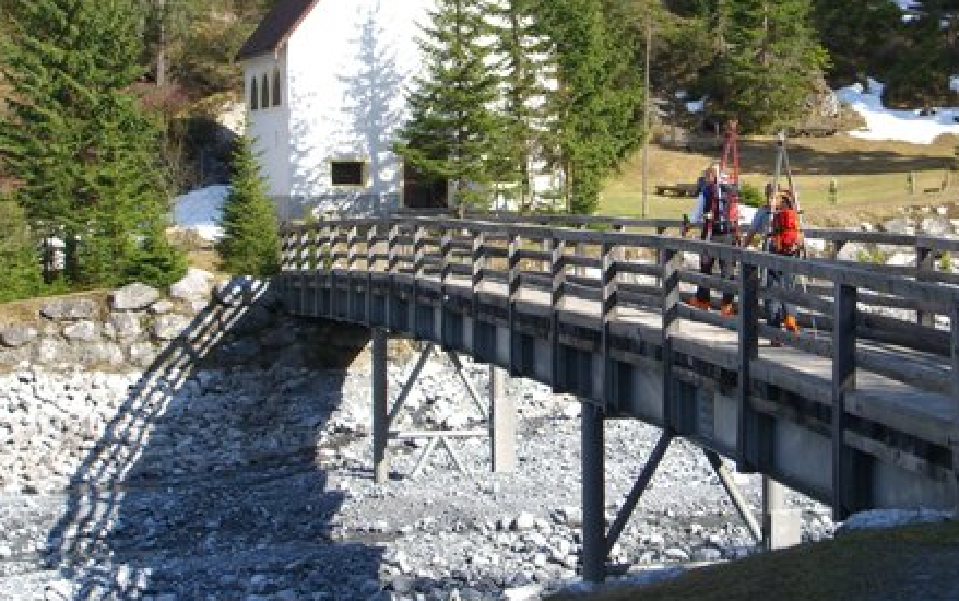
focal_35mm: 105
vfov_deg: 12.5
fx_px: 2746
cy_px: 170
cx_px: 642
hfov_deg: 19.7
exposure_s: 1/250
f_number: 4
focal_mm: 14.2
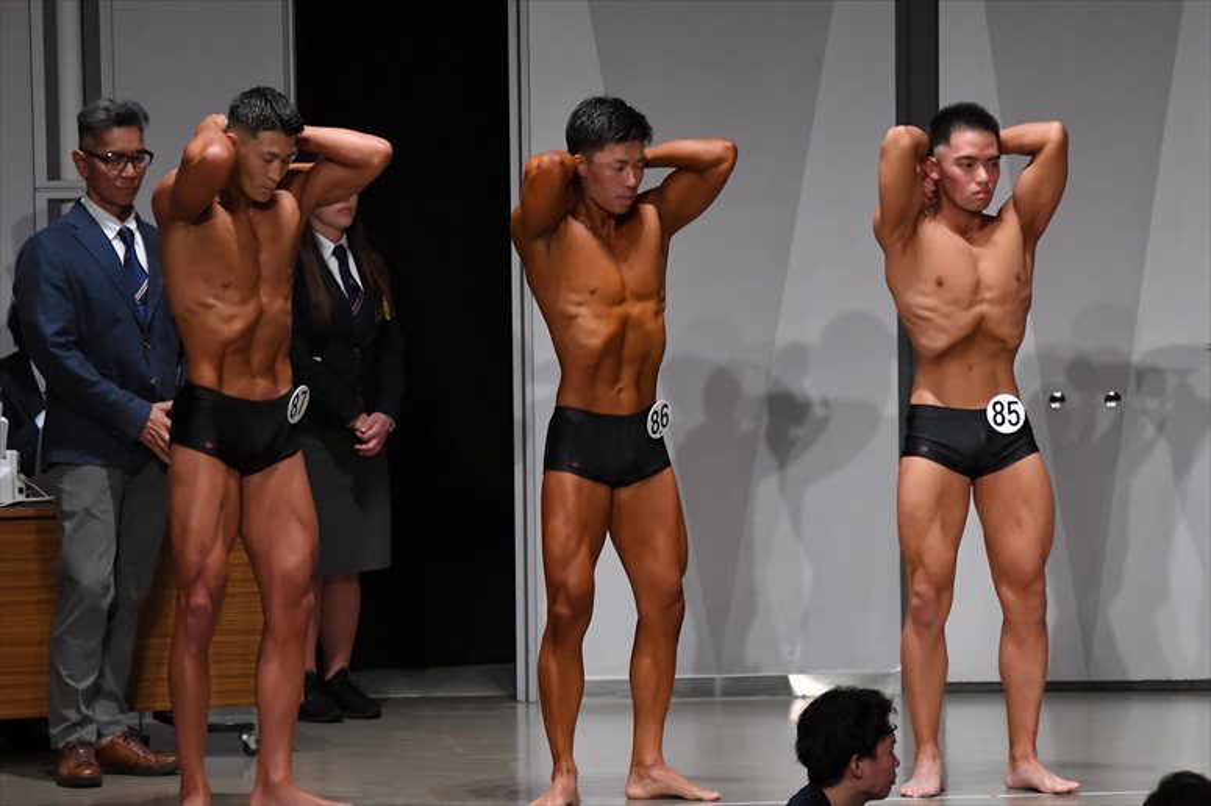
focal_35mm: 217
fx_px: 7296
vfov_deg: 6.3
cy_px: 403
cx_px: 606
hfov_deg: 9.5
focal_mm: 145
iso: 5000
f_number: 5.6
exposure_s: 1/400
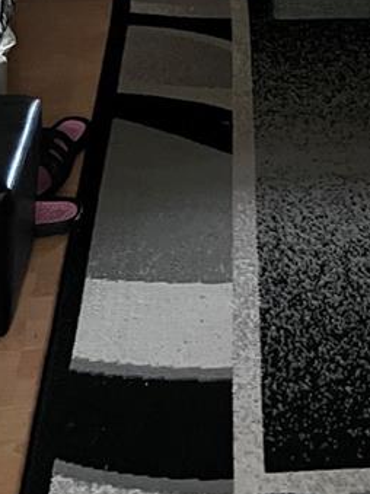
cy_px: -335
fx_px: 1312
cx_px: 290
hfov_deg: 16.0
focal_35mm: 92
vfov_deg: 18.0
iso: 640
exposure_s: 1/30
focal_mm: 5.7
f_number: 1.5
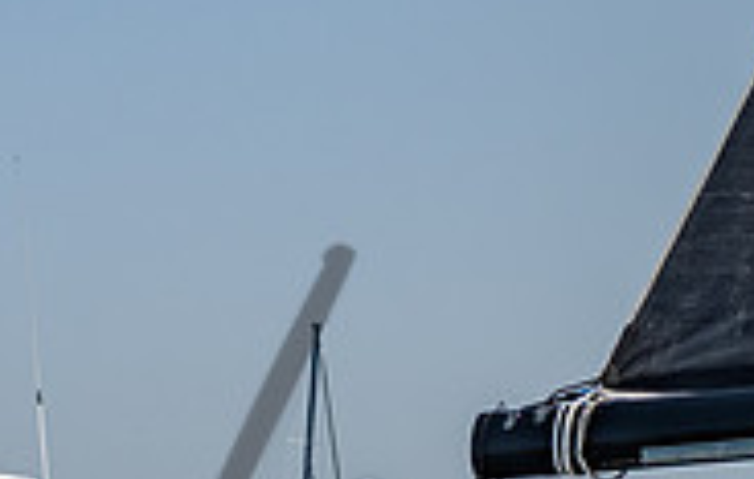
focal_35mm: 431
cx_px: 524
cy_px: 546
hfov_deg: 4.8
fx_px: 8900
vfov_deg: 3.1
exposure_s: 1/1600
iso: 320
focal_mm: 86
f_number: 5.6
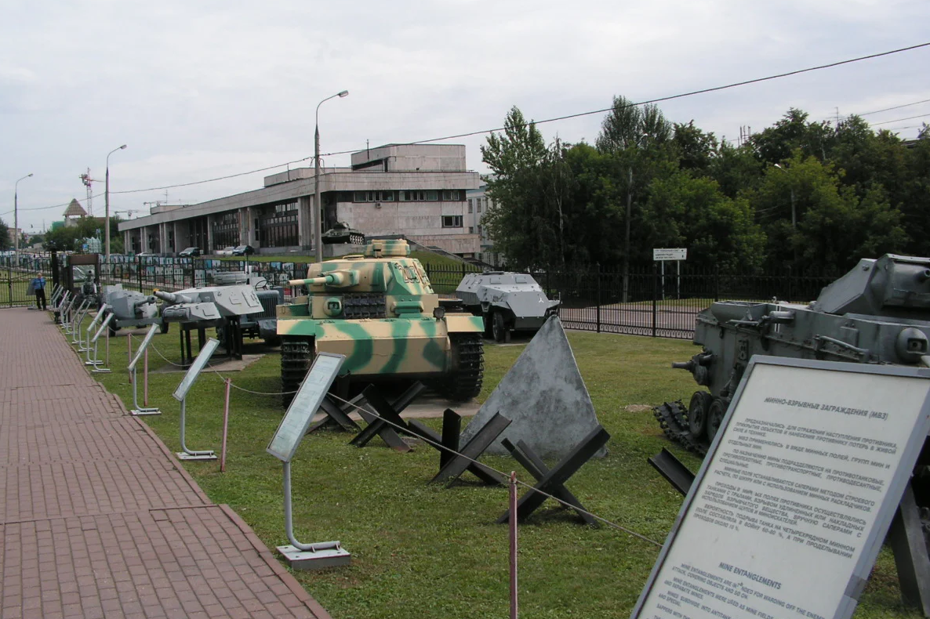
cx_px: 461
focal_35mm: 40
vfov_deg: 33.4
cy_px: 310
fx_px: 1033
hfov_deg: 48.5
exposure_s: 1/400
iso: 50
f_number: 4.8
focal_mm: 6.4
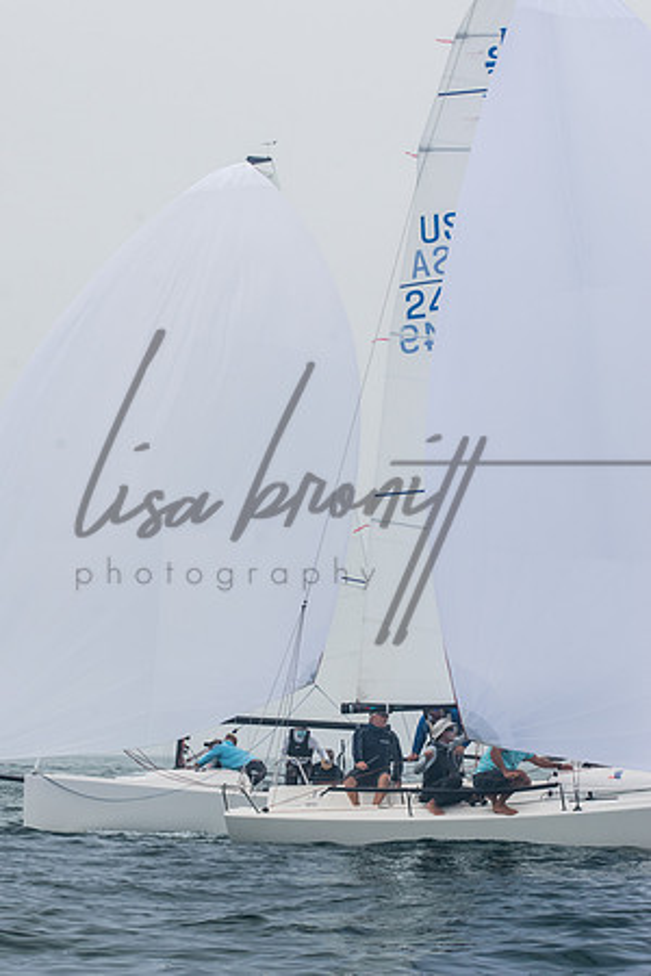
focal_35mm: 105
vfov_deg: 19.5
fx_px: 2848
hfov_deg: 13.0
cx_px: 326
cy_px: 488
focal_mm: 70
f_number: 14
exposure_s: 1/500
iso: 800
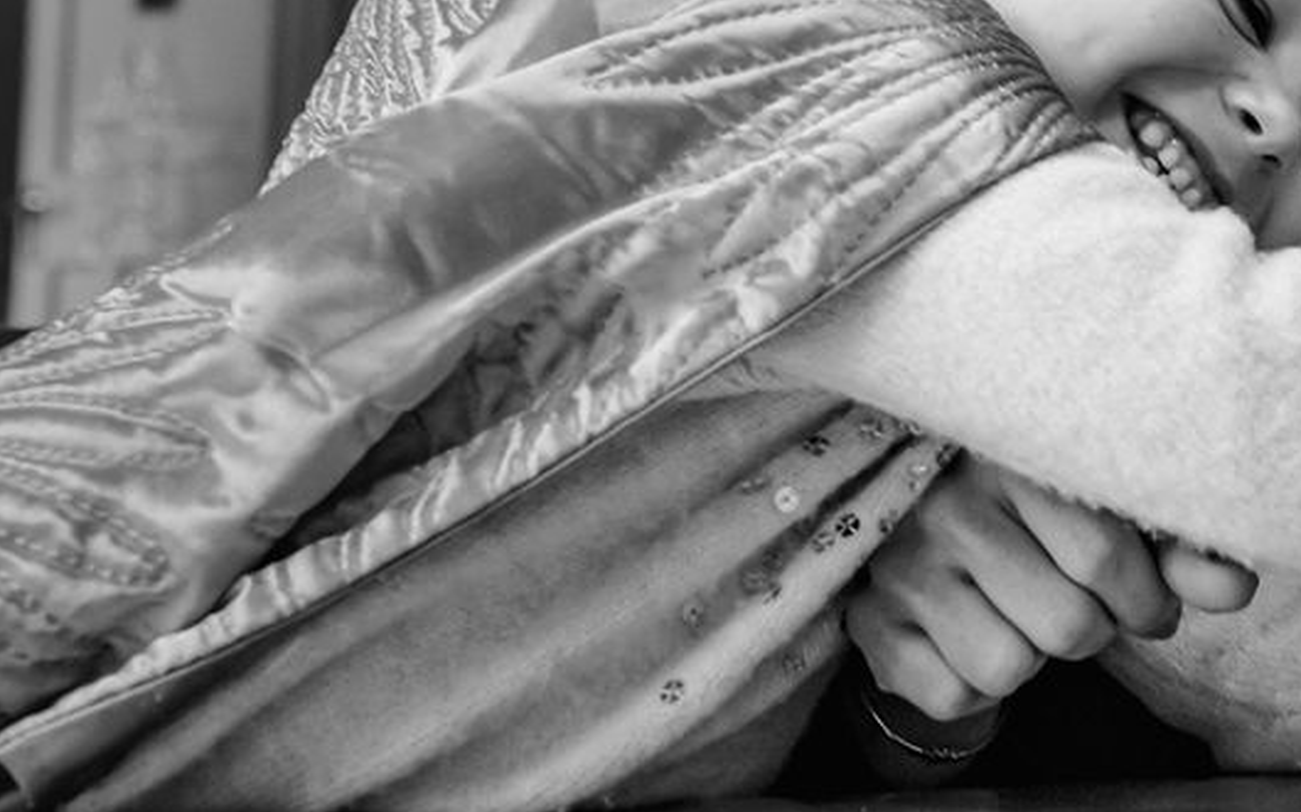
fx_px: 3048
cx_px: 1463
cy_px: 66
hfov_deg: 22.6
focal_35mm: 86
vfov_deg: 15.0
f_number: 5
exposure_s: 1/320
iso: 4000
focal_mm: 35
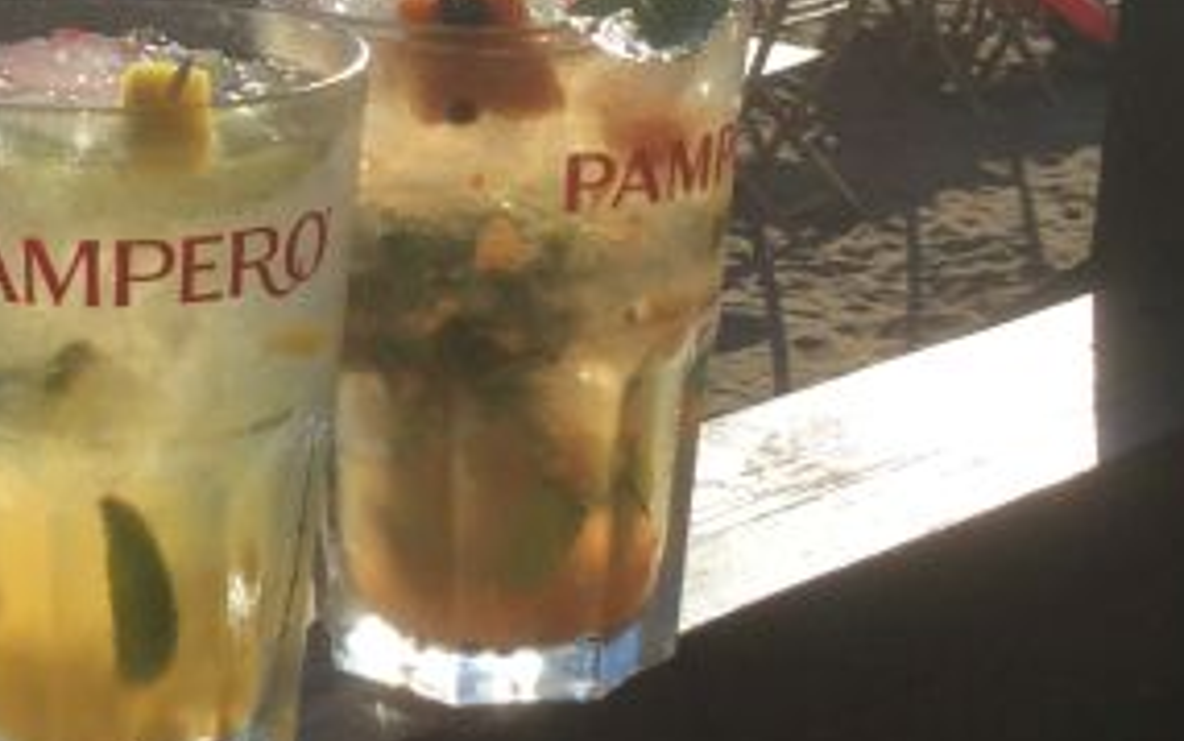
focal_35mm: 92
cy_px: 224
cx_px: 46
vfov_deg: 14.2
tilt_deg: -17.0
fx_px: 2970
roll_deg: -1.9
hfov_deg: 21.9
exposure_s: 1/1314
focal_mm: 3.3
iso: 25
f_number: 2.4
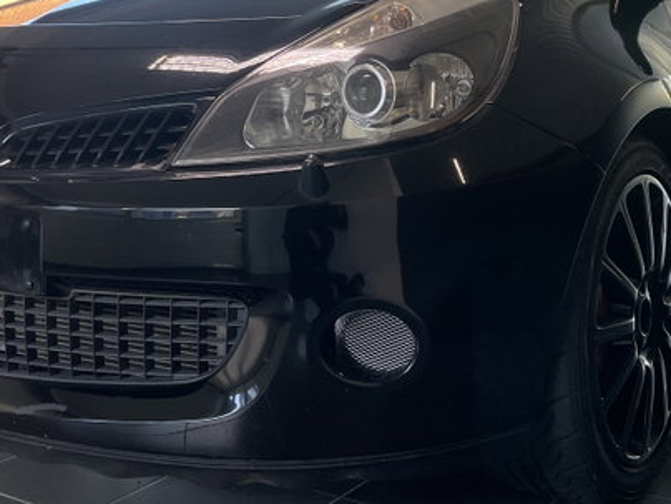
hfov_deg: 35.5
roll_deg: +1.2
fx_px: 1047
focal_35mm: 54
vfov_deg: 26.6
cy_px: 110
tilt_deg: -3.0
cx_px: 312
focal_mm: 4.2
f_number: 1.6
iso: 100
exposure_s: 1/121
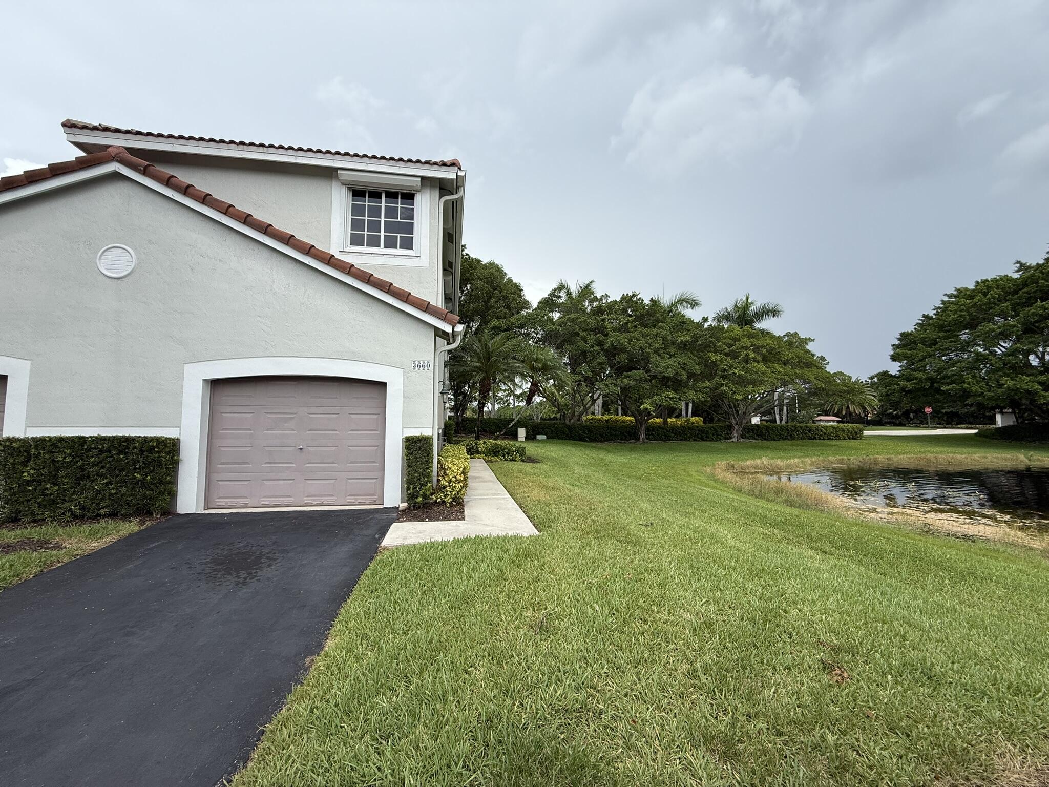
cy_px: 394
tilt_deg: +3.3
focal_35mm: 14
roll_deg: -0.1
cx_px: 524
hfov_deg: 102.1
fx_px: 424
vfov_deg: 85.7
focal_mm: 2.22
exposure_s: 1/1033
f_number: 2.2
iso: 50
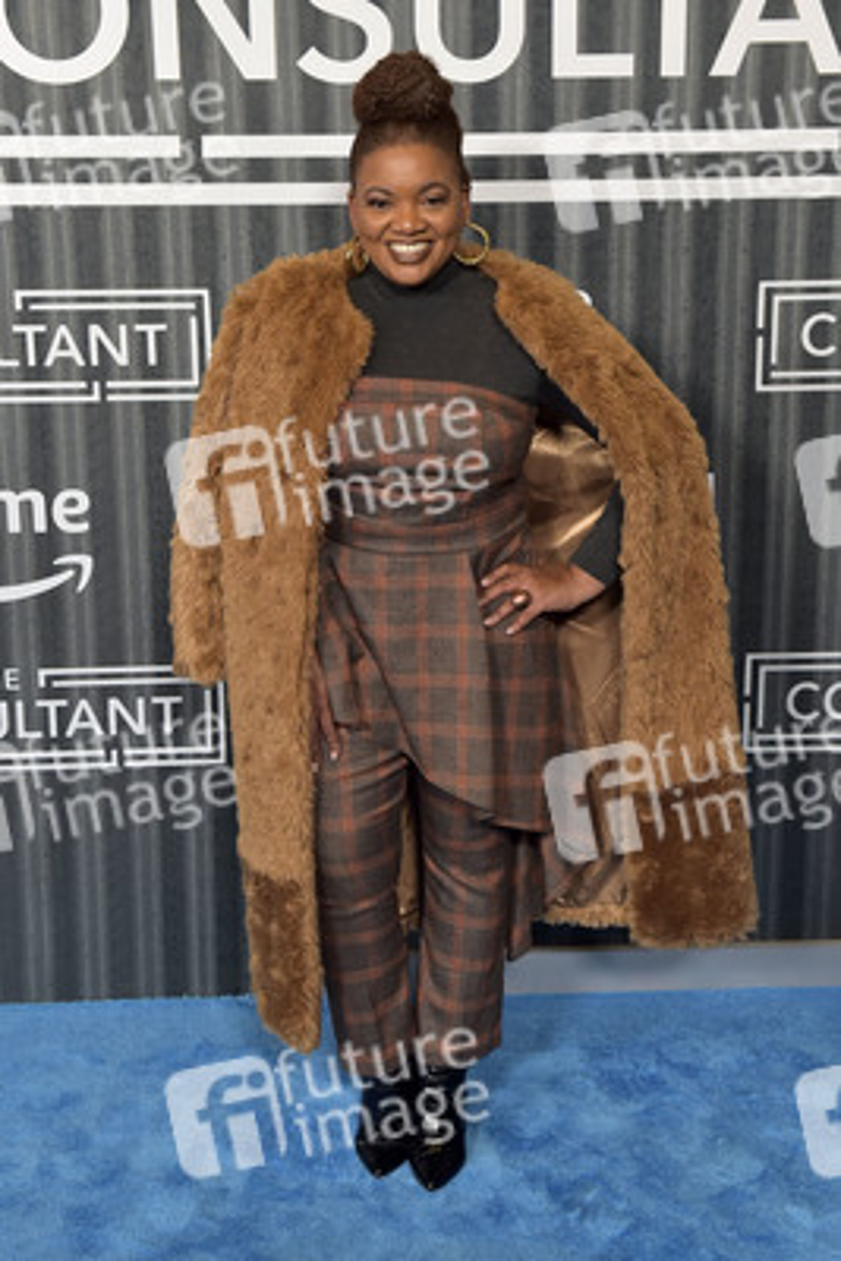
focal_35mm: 45
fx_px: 1575
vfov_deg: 43.6
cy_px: 630
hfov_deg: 29.9
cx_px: 420
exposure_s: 1/250
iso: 2500
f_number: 6.3
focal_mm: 45
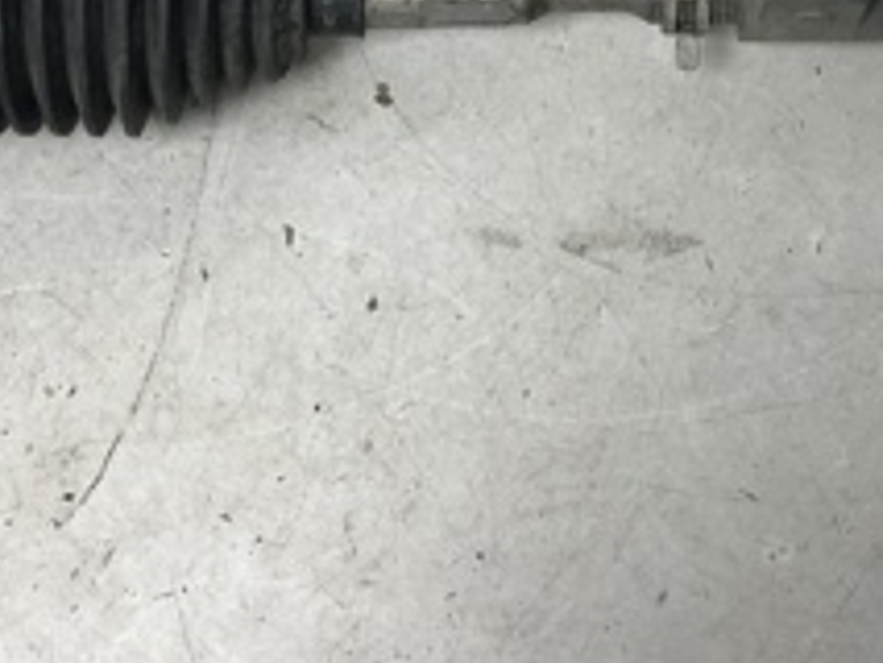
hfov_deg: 23.2
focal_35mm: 84
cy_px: -62
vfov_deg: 17.0
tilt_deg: -70.9
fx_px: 2144
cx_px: 572
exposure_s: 1/25
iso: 32
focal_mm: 4
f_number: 1.8
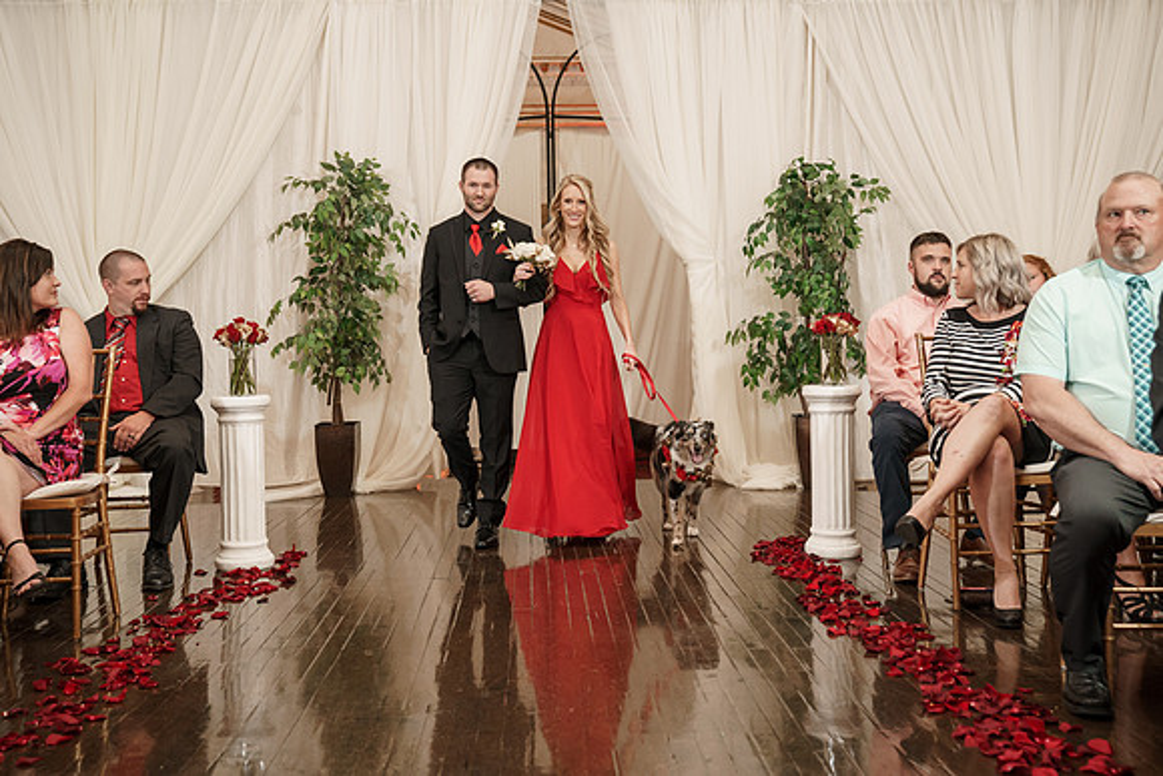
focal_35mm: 42
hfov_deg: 45.9
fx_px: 1373
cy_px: 369
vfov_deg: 31.5
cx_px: 582
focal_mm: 40
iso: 2000
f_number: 4
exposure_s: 1/160
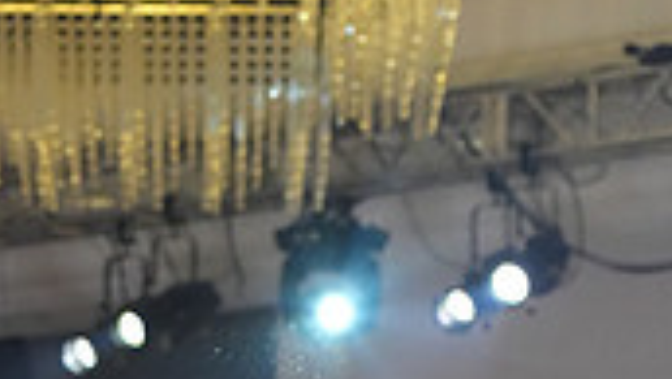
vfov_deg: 3.2
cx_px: 440
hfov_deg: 5.8
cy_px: 992
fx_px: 6597
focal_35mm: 370
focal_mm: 105
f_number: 4
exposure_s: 1/500
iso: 5000
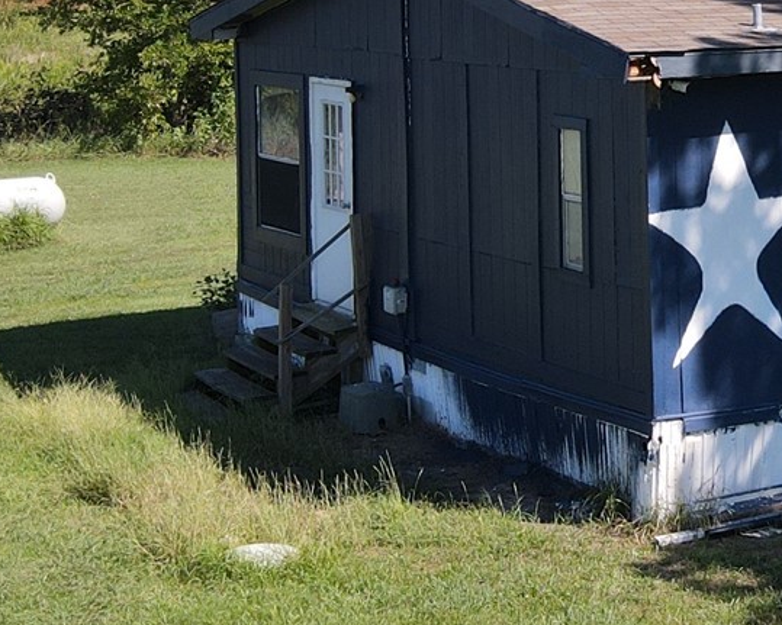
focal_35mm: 89
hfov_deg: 19.8
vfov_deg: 16.8
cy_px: -25
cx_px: 1014
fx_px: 2059
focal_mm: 4.5
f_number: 2.8
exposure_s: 1/500
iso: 110
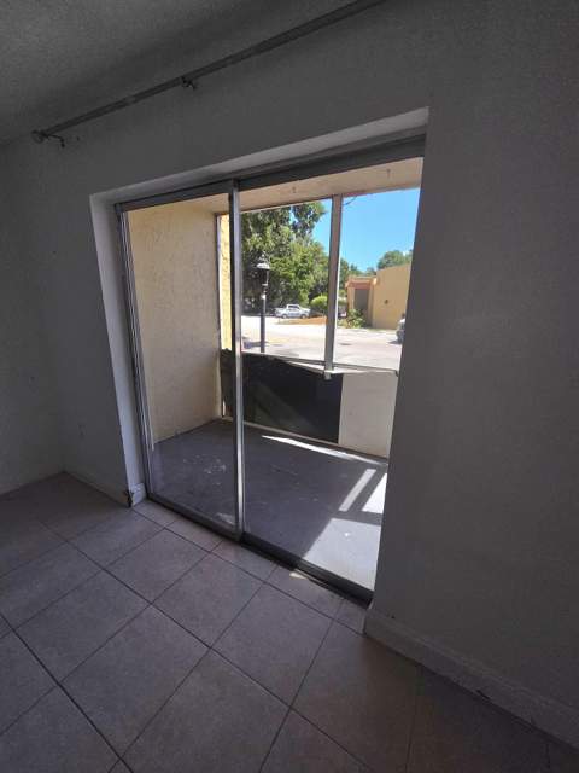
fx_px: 290
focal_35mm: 13
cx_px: 290
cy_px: 386
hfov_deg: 89.9
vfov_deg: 106.2
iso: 50
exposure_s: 1/588
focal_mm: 2.2
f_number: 2.2
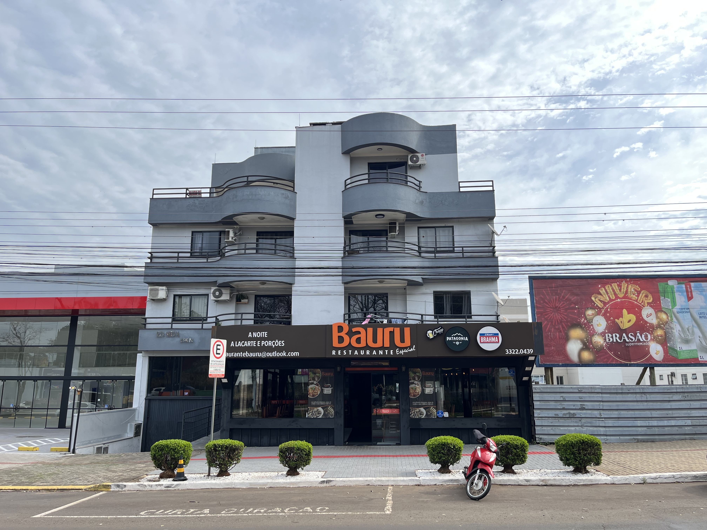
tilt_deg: +12.0
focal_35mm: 26
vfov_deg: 53.1
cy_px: 265
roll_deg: +0.3
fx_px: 531
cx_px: 354
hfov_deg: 67.3
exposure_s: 1/804
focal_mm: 5.1
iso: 50
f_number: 1.6
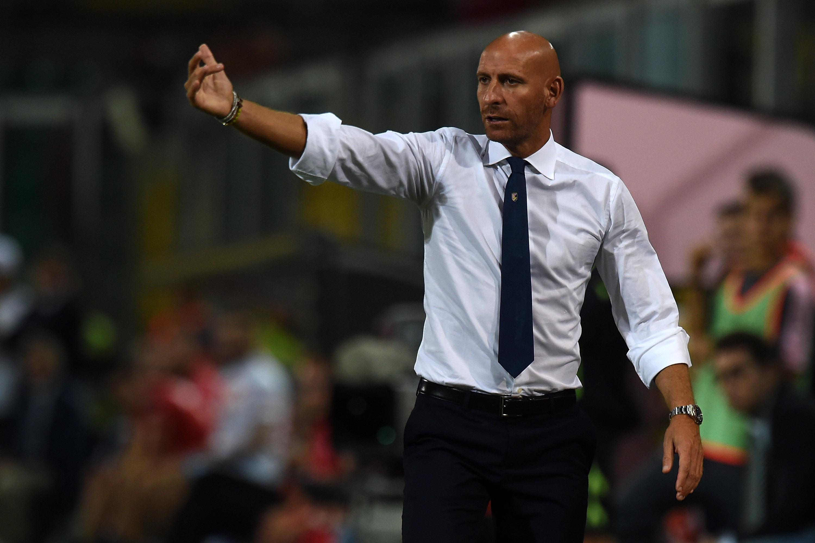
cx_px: 408
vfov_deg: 2.5
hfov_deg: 3.8
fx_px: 12445
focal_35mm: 550
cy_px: 272
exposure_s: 1/1000
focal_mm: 550
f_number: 4
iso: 2000
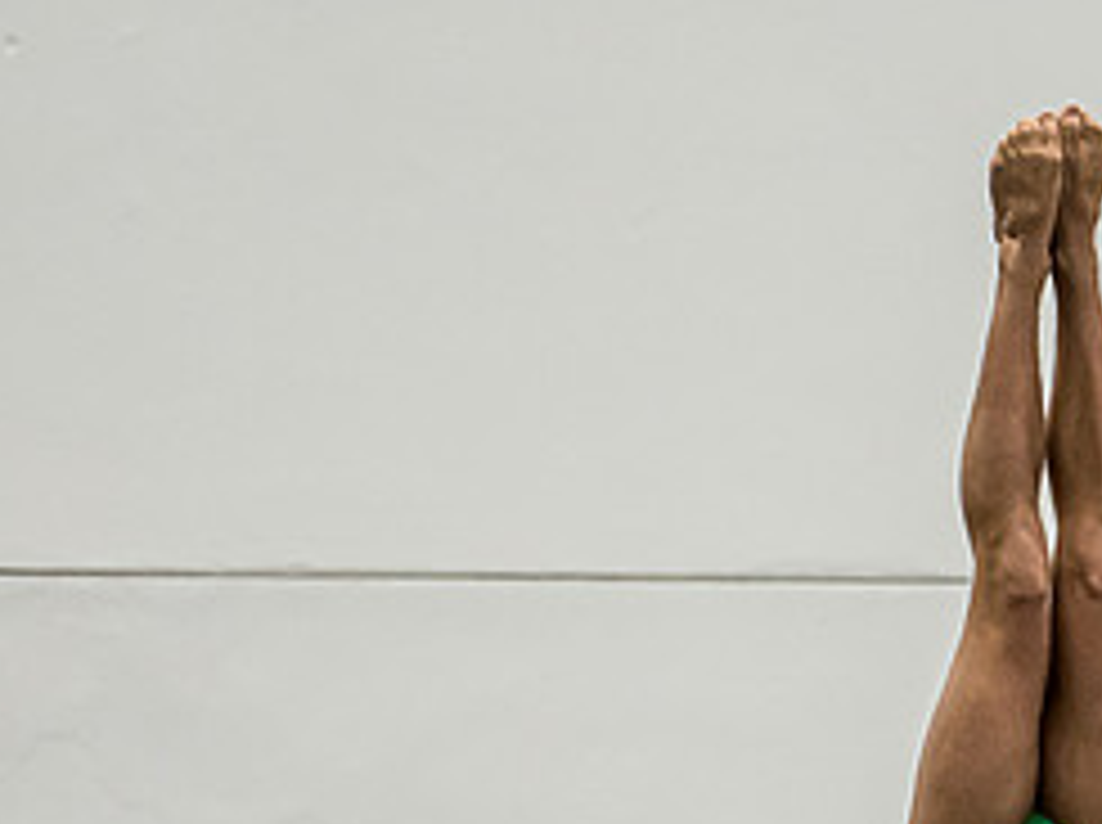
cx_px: 996
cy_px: 1135
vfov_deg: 1.3
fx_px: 36429
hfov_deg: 1.7
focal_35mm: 1146
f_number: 2.8
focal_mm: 200
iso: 2000
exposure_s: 1/1250
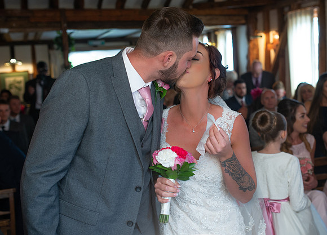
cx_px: 188
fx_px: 439
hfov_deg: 40.8
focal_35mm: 47
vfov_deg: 30.0
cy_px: 107
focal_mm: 35
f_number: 2.8
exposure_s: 1/100
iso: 800
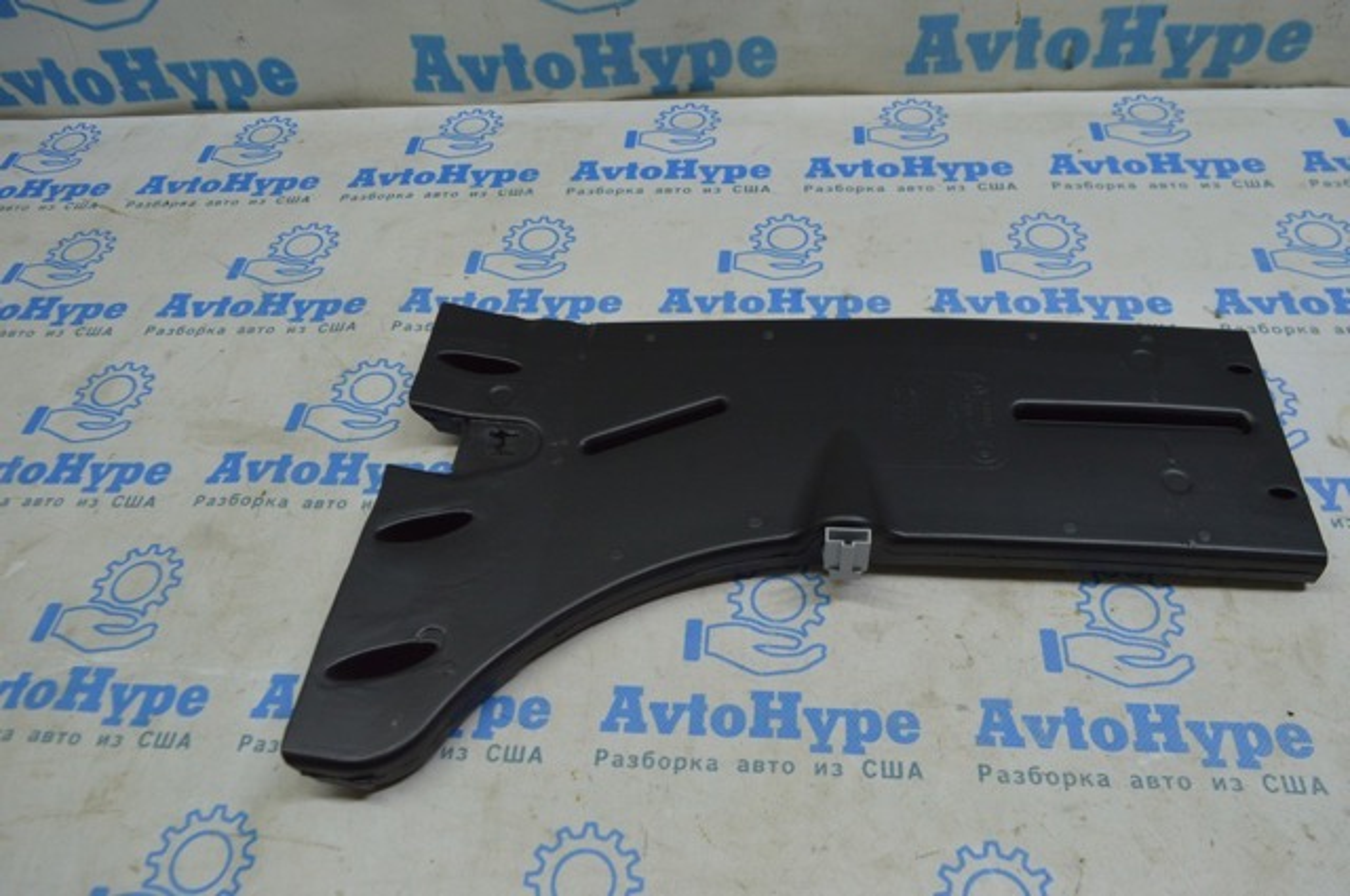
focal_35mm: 27
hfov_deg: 67.4
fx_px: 1011
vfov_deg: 47.8
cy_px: 448
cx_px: 675
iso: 400
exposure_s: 1/40
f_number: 5.6
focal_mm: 18
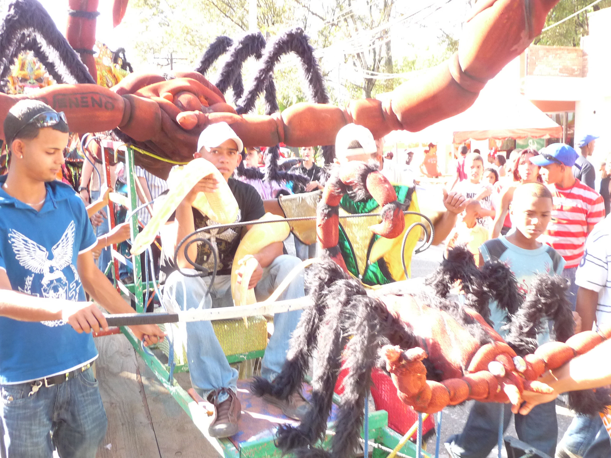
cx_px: 306
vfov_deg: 36.8
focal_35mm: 39
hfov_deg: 47.9
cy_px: 229
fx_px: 688
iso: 200
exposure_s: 1/100
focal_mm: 4.8
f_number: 2.8
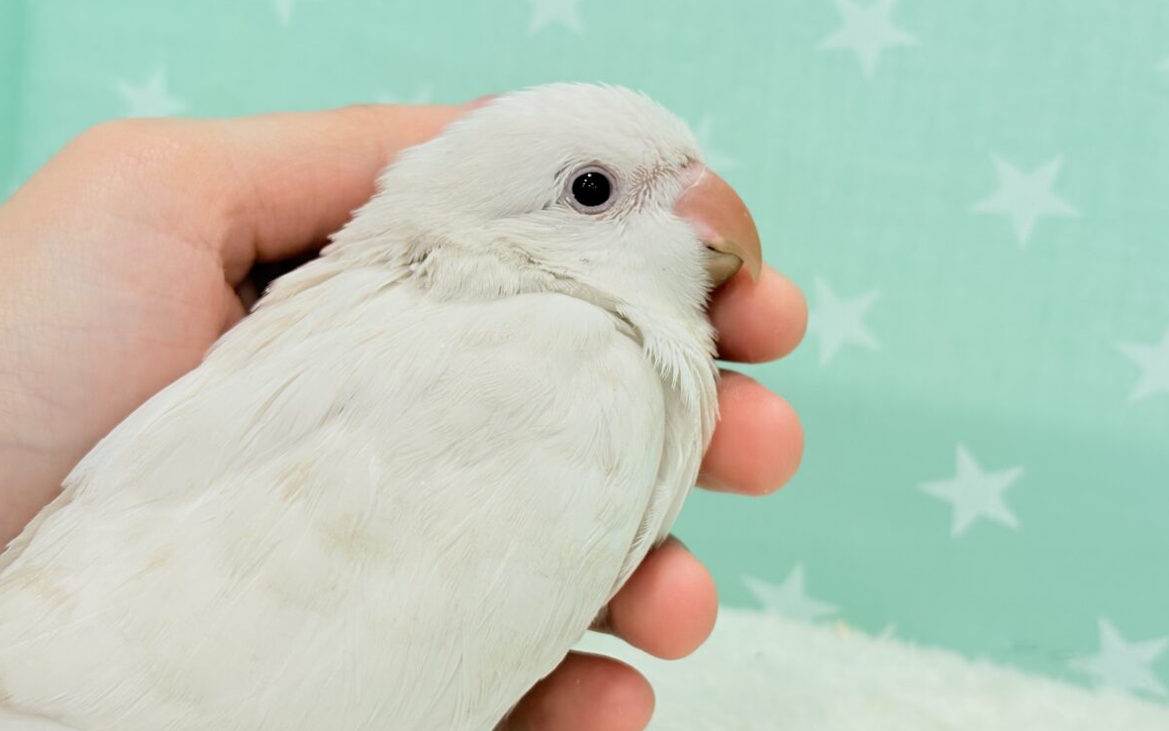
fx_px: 1784
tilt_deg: -6.3
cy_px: 323
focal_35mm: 56
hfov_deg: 36.3
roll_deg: -5.7
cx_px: 581
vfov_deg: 23.1
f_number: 1.6
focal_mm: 5.96
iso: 80
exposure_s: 1/100
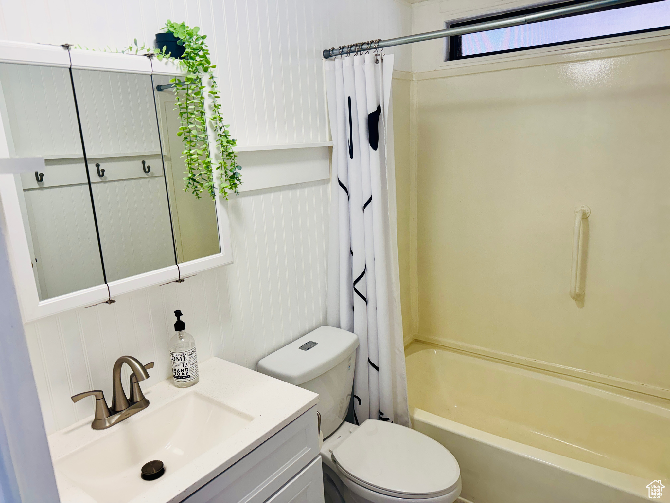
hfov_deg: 71.6
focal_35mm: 24
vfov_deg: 56.8
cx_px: 335
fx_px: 465
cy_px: 252
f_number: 1.78
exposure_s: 1/120
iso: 100
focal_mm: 6.76
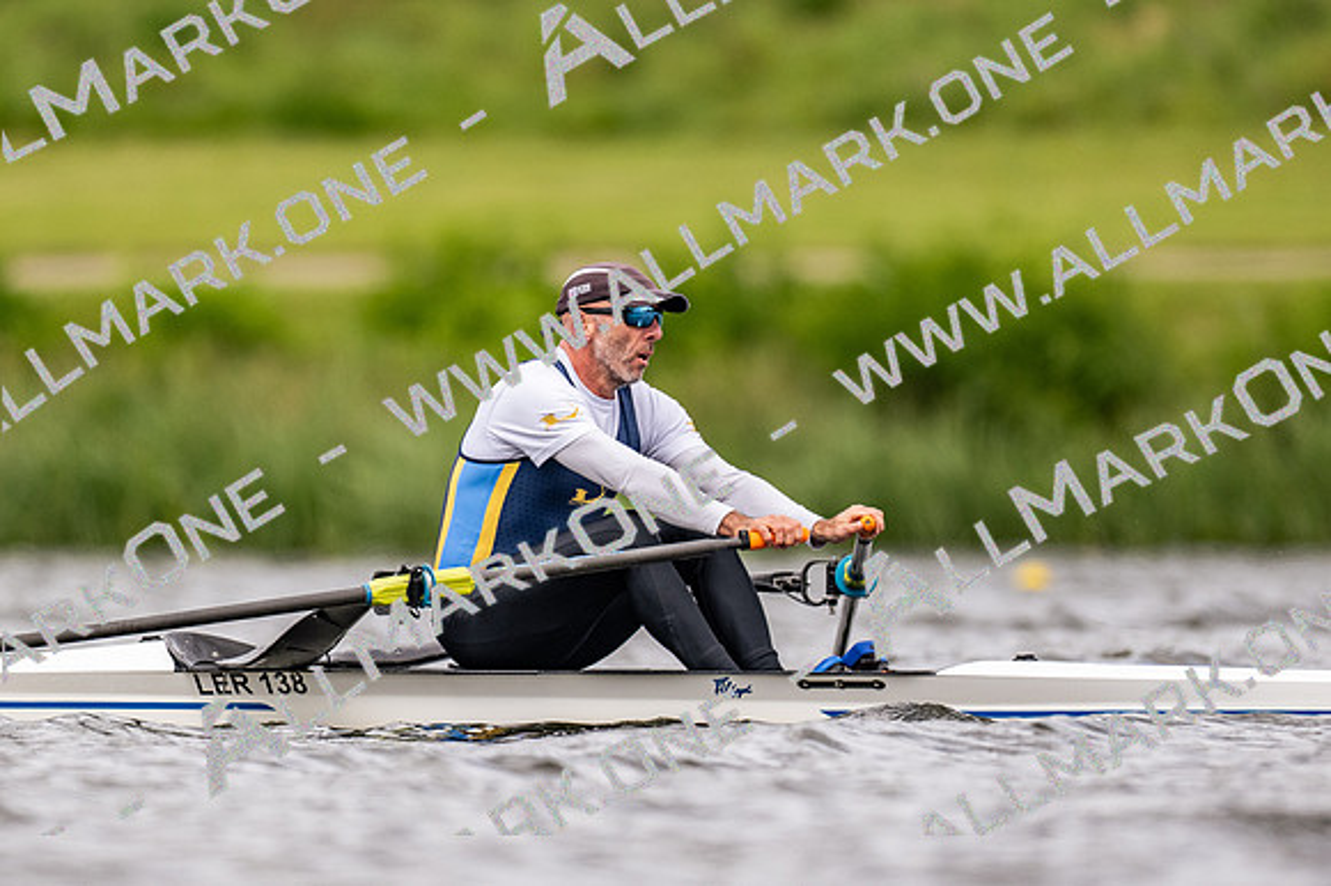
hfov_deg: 2.3
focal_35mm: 900
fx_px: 33255
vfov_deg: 1.5
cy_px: 443
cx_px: 666
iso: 640
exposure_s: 1/2500
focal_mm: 600
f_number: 4
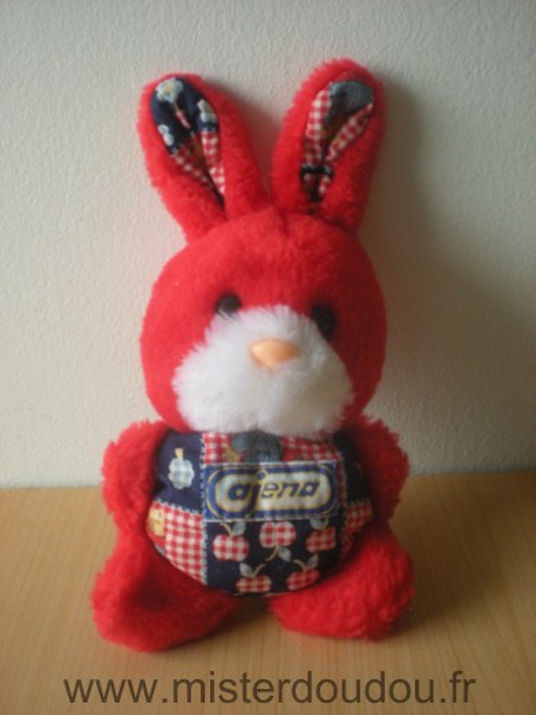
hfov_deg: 37.7
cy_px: 358
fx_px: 785
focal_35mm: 38
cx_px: 268
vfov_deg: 49.0
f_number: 3.1
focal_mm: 6.3
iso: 200
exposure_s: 1/42.1
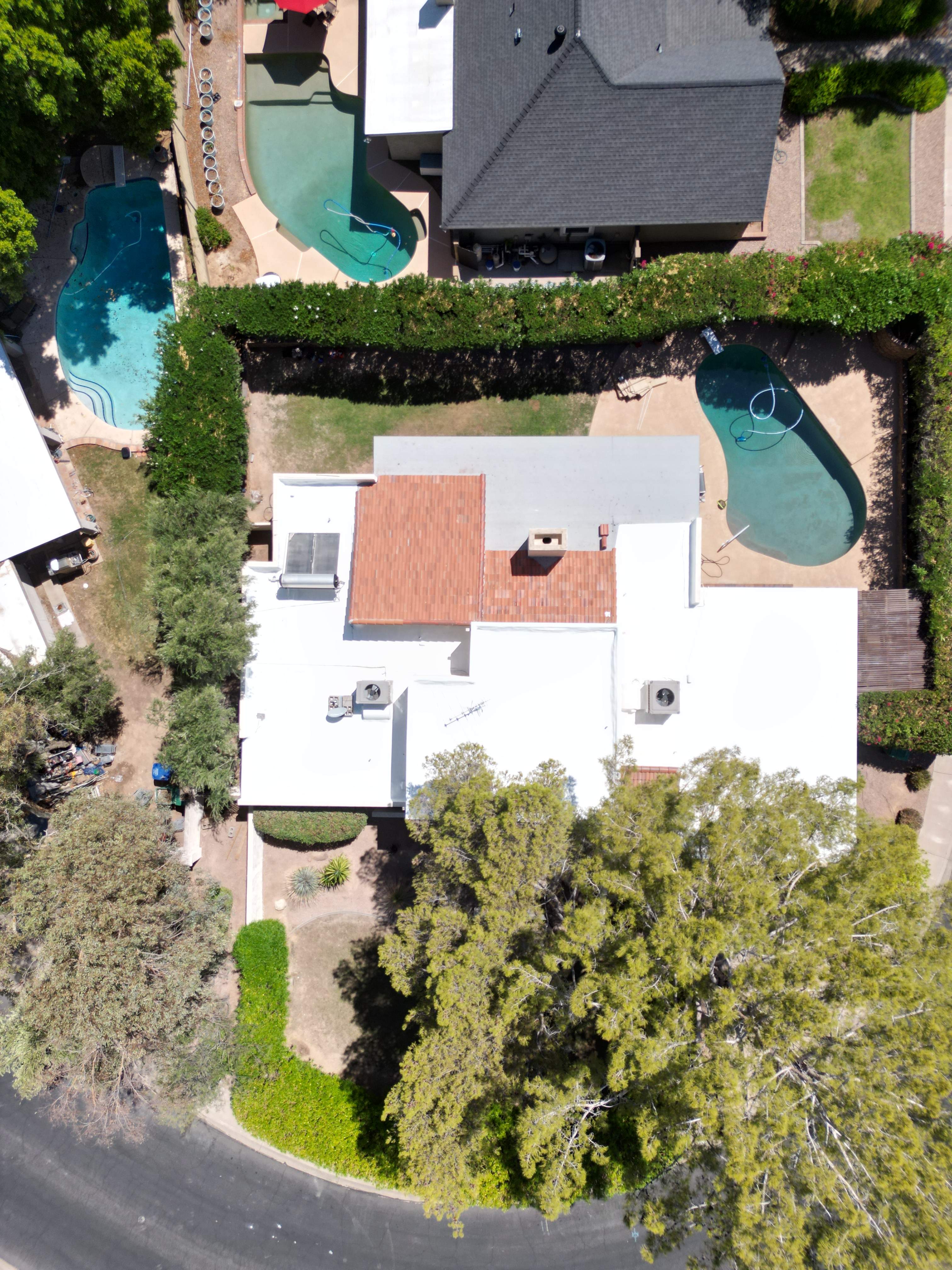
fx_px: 880
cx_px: 476
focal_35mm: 24
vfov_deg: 71.6
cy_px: 635
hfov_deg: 56.8
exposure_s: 1/5000
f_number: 1.7
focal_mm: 6.72
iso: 120
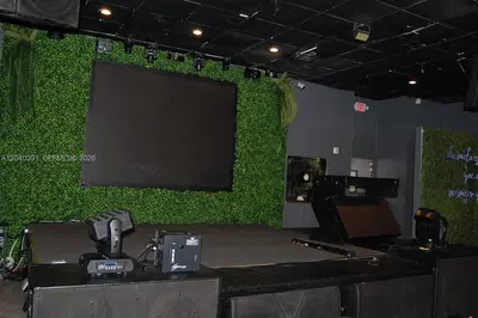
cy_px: 159
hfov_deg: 62.0
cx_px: 239
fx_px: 398
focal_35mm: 30
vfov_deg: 43.5
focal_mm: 20
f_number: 3.8
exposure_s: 1/60
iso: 400
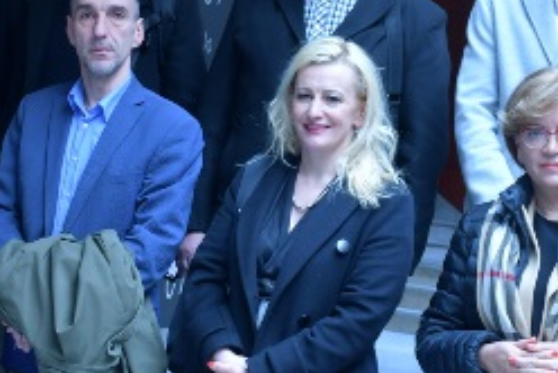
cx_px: 380
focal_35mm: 135
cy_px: 212
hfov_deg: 15.1
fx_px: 2099
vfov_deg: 10.2
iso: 250
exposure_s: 1/30
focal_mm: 35
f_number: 5.6
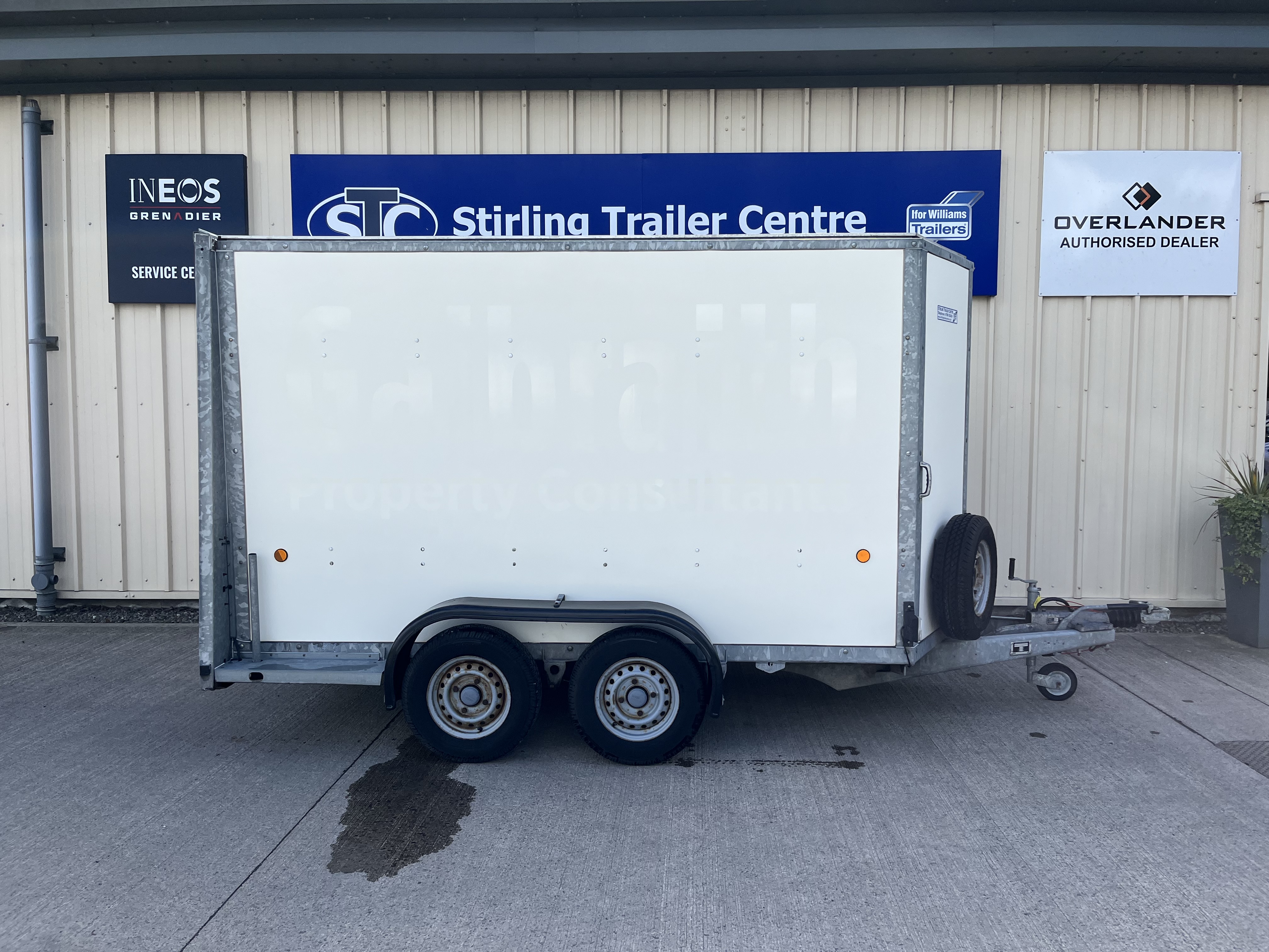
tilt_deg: -3.6
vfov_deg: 53.1
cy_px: 476
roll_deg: -0.1
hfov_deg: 67.3
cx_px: 634
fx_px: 953
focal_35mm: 26
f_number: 1.6
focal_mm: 5.1
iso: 50
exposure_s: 1/2137
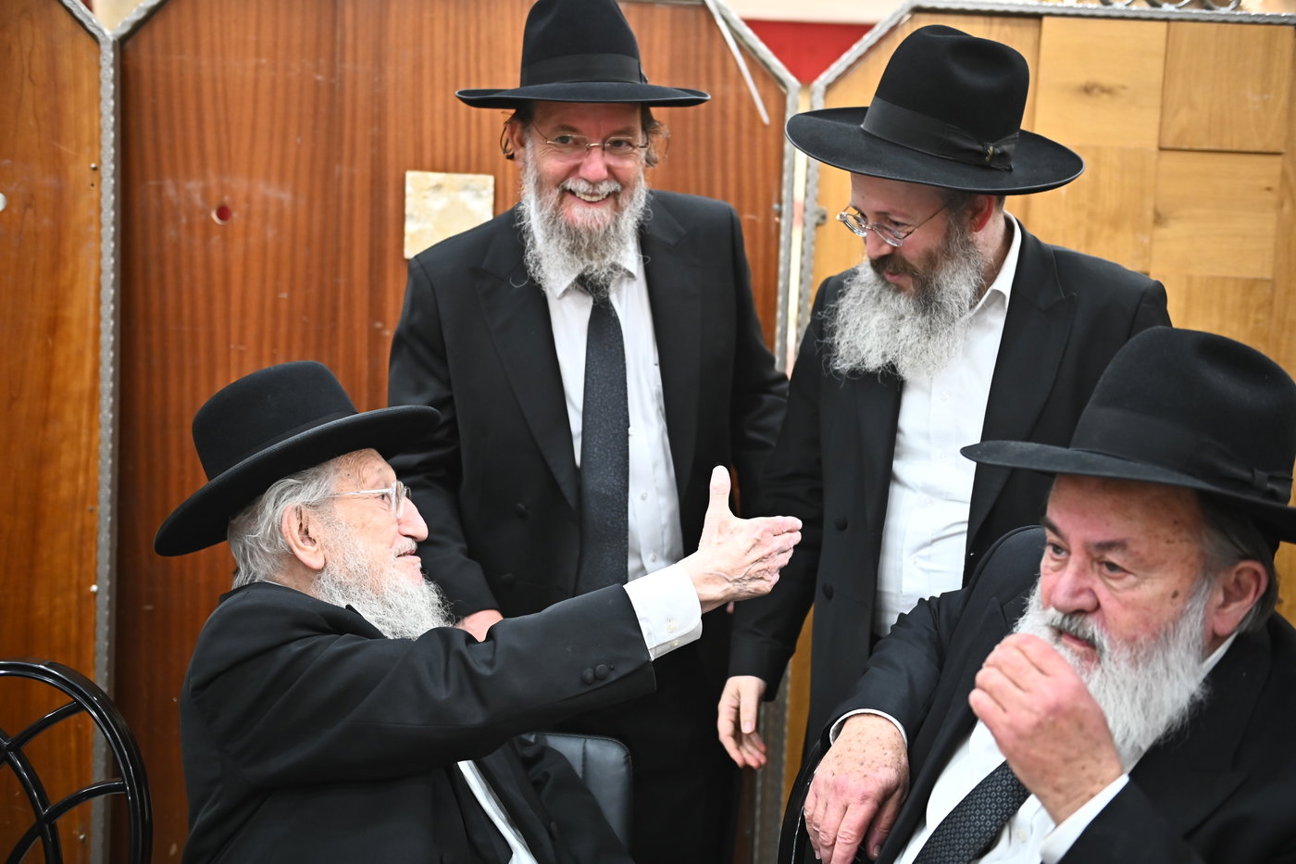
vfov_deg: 31.9
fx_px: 1512
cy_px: 432
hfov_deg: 46.4
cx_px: 648
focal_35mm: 42
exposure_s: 1/200
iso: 1600
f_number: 2.8
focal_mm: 42
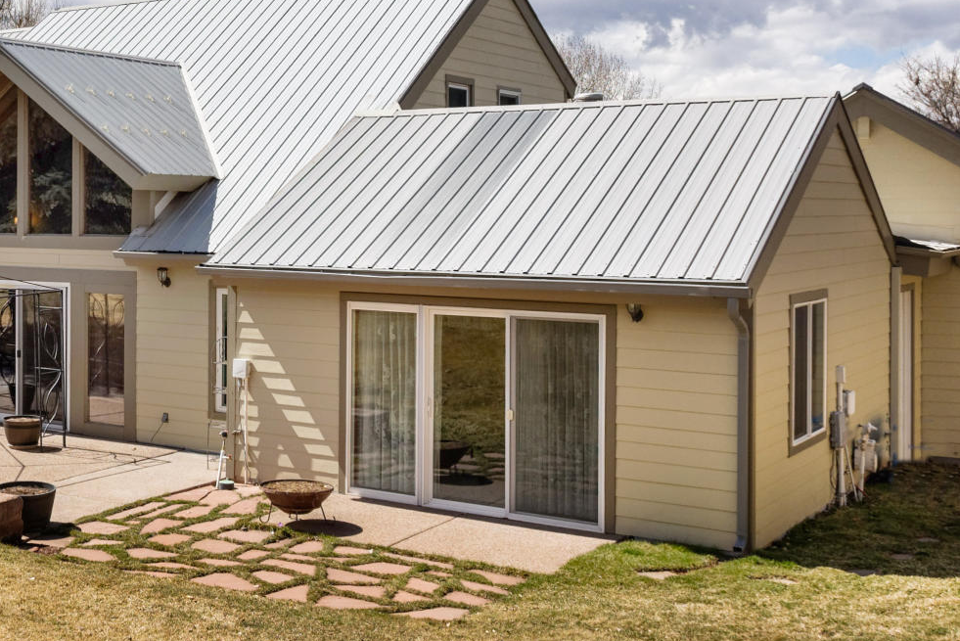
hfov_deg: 34.4
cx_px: -21
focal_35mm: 52
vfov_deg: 26.0
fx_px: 1387
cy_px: 271
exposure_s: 1/1000
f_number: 7.1
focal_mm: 17
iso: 640
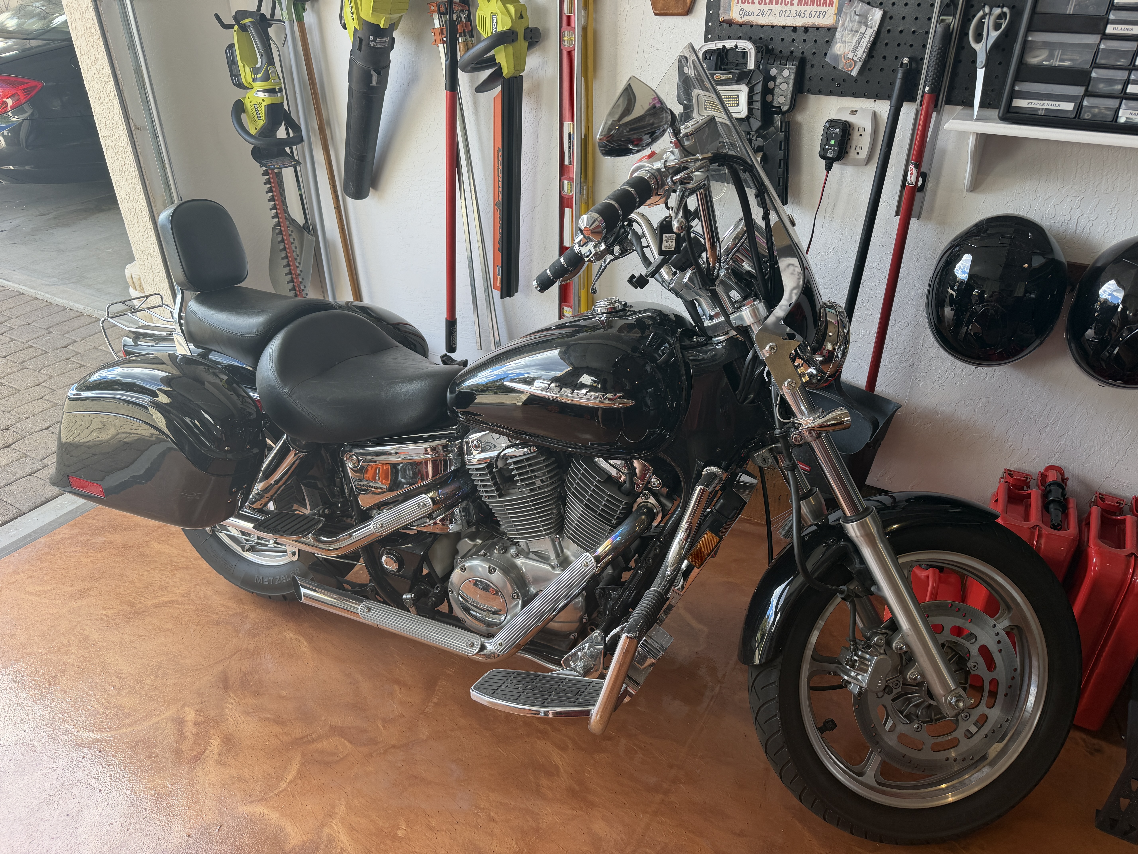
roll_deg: +0.2
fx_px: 789
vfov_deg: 56.8
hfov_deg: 71.6
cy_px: 427
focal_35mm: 24
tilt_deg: -30.6
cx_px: 569
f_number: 1.78
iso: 50
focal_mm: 6.76
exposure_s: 1/133
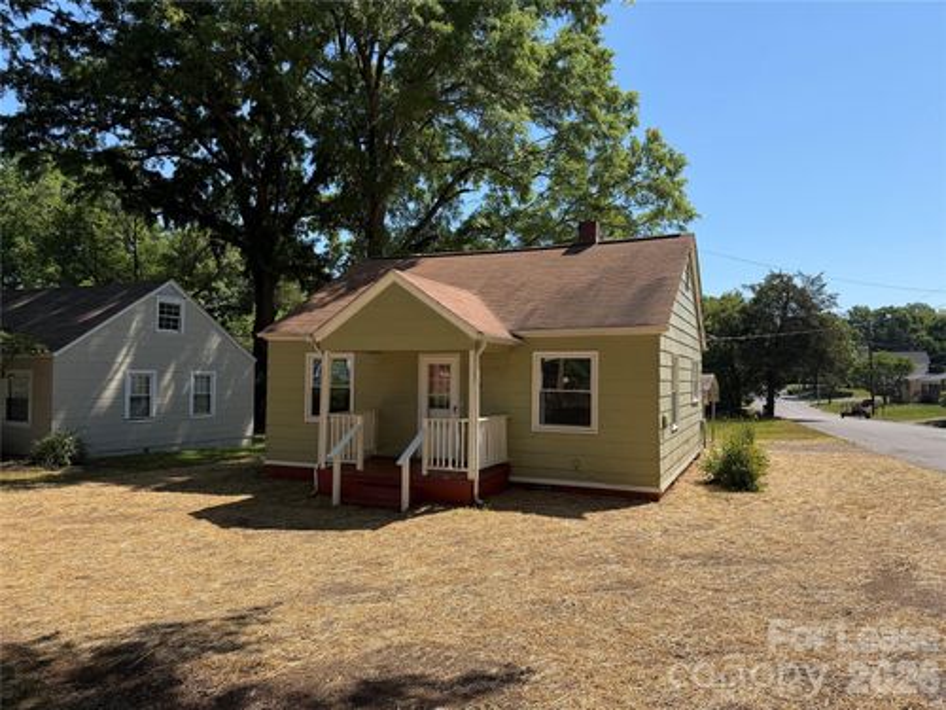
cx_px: 473
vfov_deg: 56.8
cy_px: 355
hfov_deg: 71.6
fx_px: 656
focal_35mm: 24
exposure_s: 1/3584
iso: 80
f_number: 1.78
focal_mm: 6.76
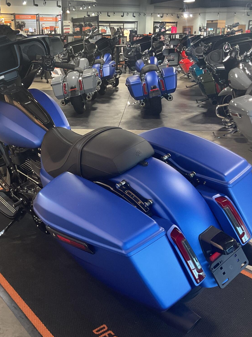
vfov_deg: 47.9
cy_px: 169
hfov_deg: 36.4
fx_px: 379
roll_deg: +2.3
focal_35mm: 39
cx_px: 79
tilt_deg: -19.4
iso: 125
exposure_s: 1/50
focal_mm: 3
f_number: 1.8
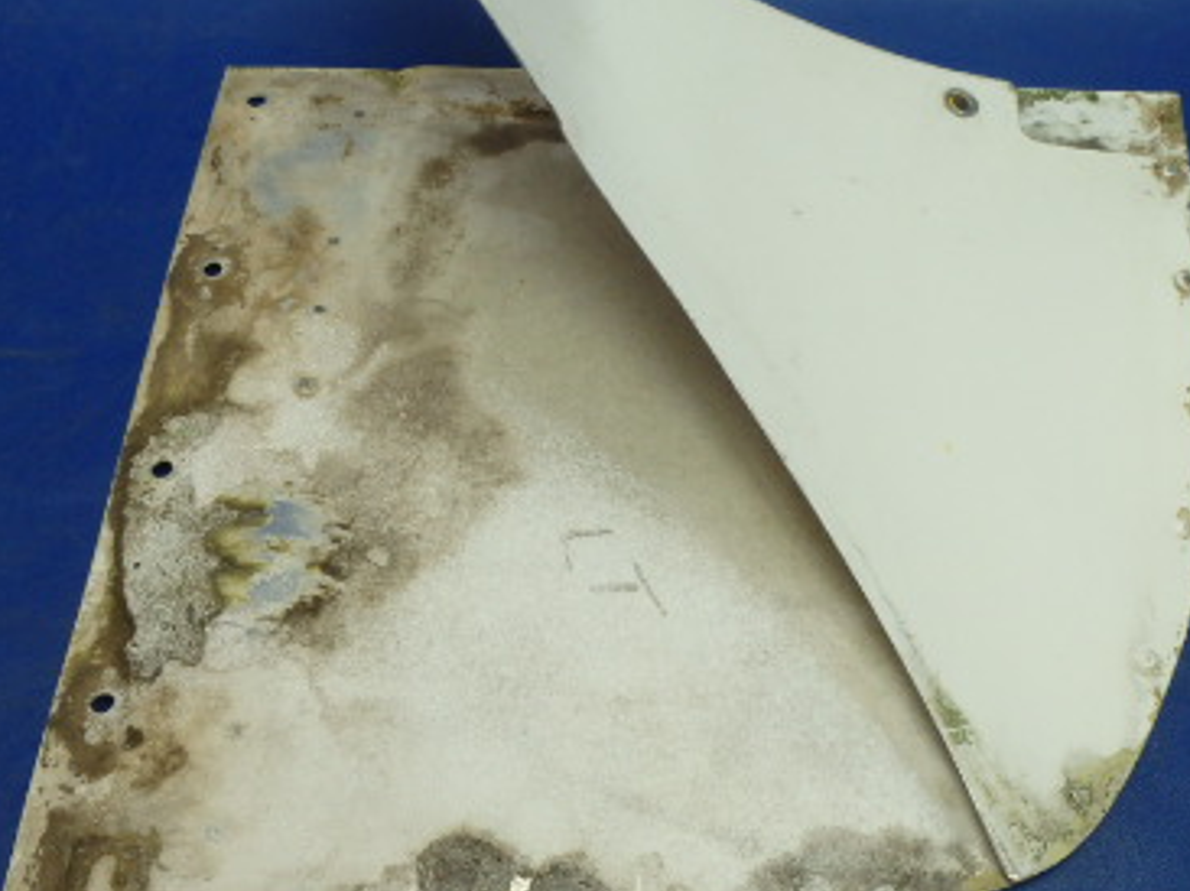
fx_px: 1683
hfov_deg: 38.9
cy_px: 358
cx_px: 657
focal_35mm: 49
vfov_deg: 29.6
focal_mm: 5
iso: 200
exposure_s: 1/40
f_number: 3.9
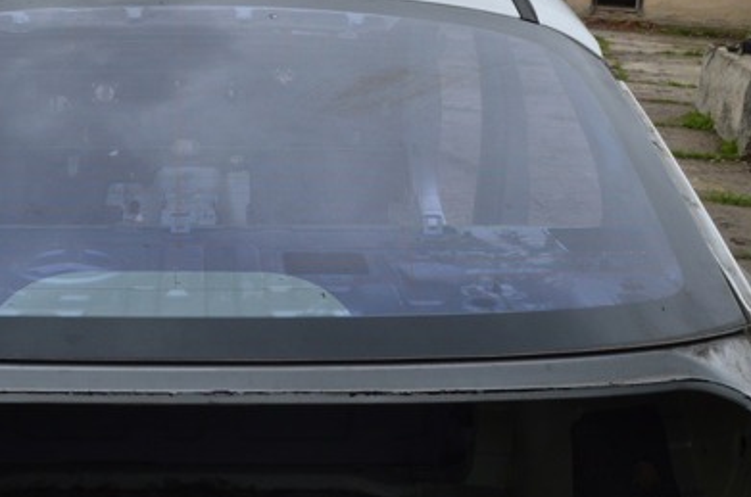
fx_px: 1228
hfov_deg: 33.2
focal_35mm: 59
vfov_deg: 22.9
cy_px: 197
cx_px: 169
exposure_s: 1/400
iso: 400
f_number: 11
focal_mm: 24
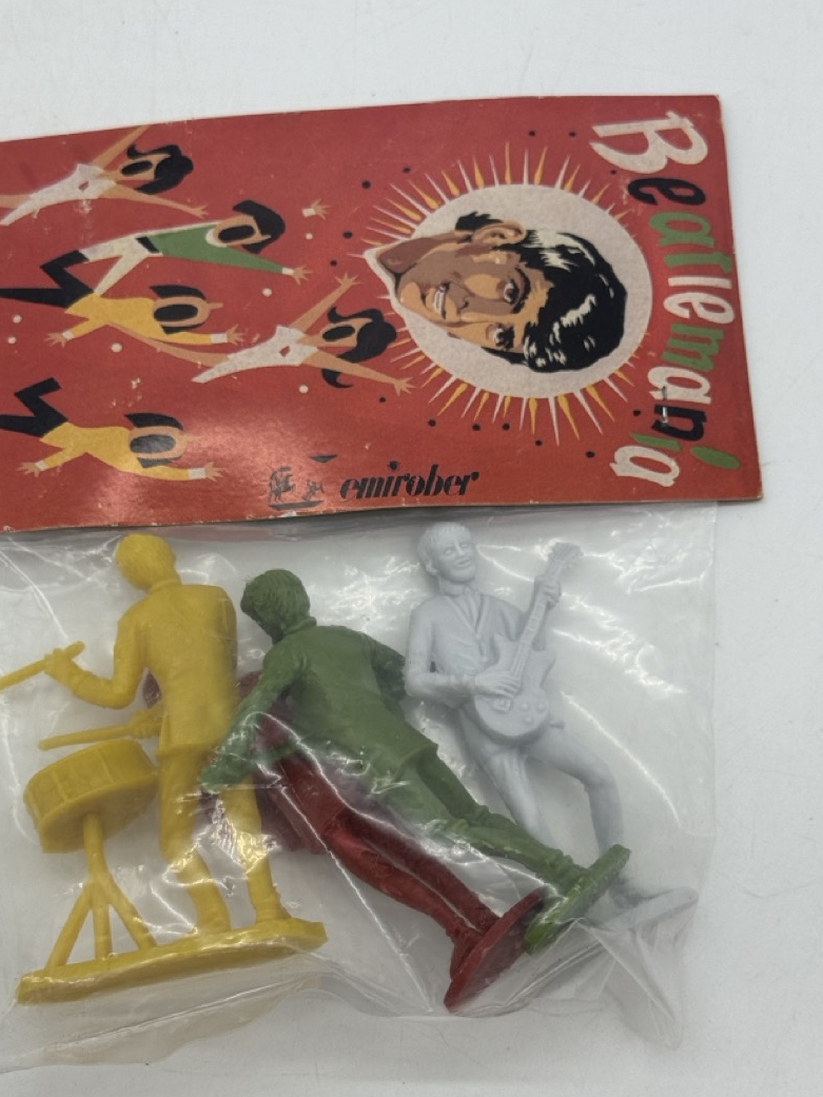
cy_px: 635
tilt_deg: -76.0
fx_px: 1870
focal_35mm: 59
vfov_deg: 32.6
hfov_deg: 24.8
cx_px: 386
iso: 64
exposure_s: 1/467
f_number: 1.78
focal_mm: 6.76
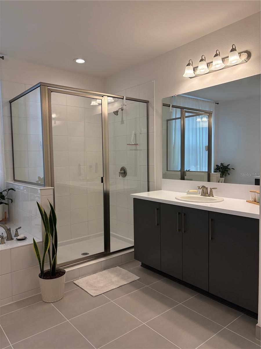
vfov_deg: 67.3
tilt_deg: -3.1
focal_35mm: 26
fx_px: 261
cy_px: 174
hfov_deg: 53.1
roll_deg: +0.9
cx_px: 130
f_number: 1.6
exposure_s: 1/230
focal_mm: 5.96
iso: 125
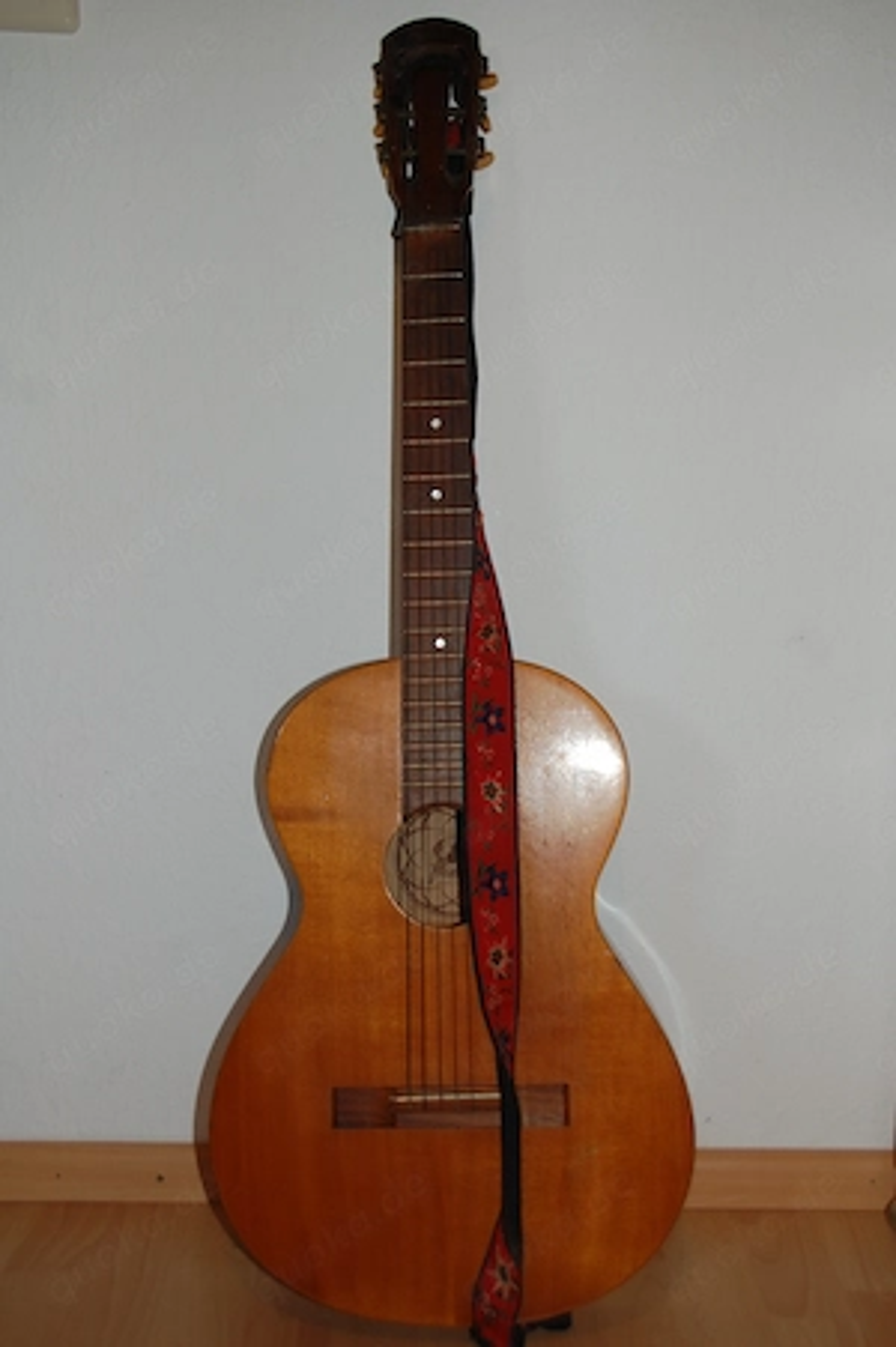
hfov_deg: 34.2
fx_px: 1458
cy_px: 674
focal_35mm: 39
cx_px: 448
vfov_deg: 49.6
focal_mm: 26
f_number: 4.2
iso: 400
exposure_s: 1/60
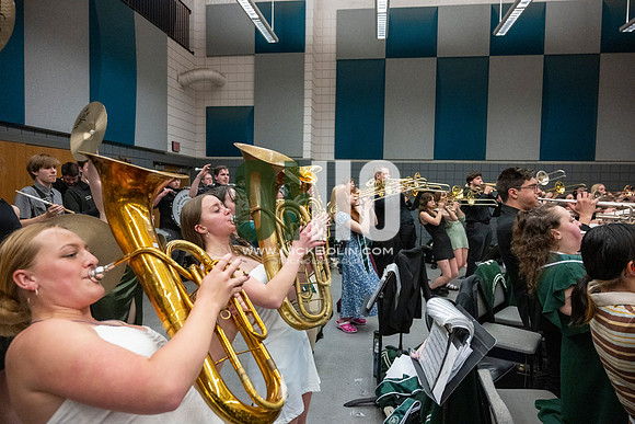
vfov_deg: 53.2
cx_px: 318
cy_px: 212
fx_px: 423
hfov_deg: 73.7
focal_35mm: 24
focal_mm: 24
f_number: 4
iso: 10000
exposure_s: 1/500
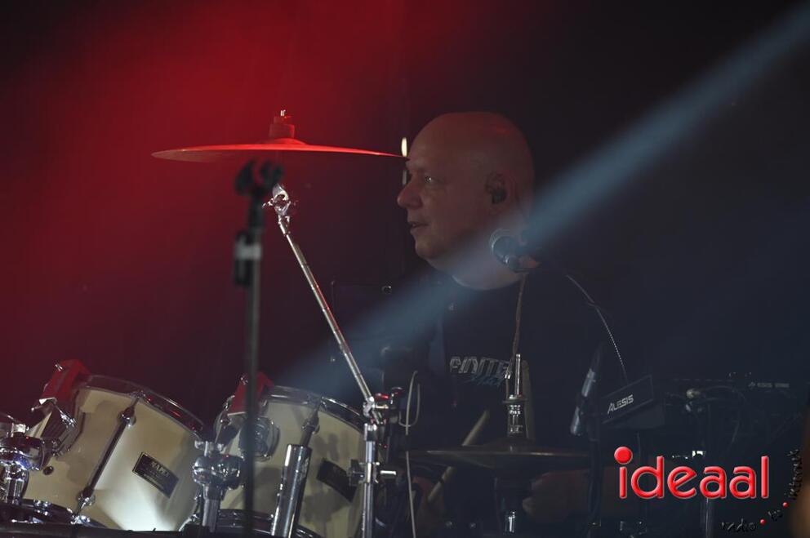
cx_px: 405
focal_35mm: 400
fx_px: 8990
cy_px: 269
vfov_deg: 3.4
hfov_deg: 5.2
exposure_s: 1/125
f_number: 5.6
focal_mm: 400
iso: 1600
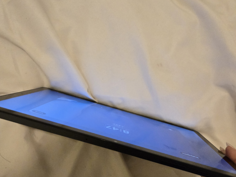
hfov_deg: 58.4
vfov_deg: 45.1
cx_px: 117
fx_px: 211
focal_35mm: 31
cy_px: 110
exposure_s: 1/100
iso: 1000
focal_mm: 5.4
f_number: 1.8
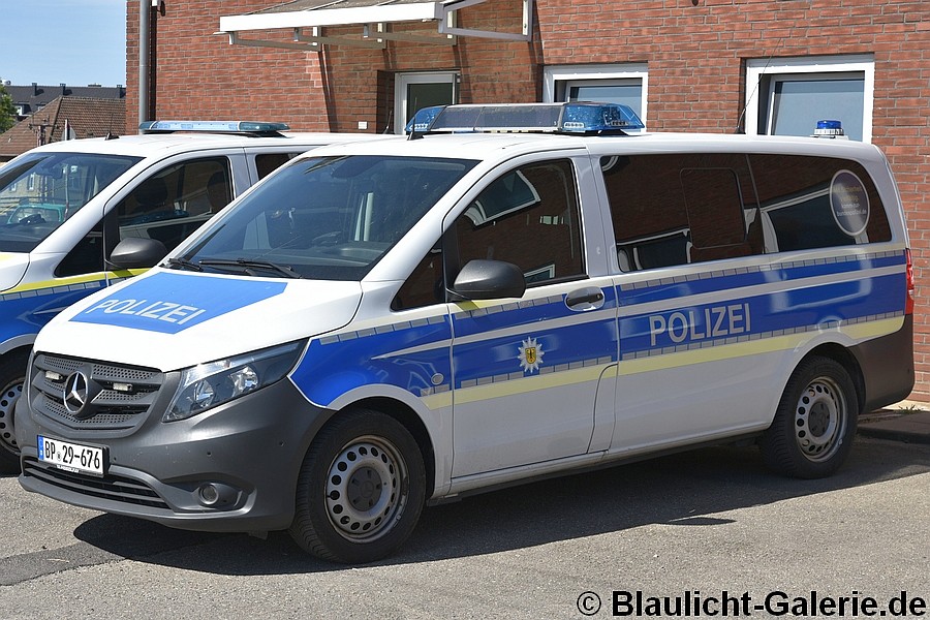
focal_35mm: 68
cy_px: 310
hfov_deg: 29.7
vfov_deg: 20.0
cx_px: 465
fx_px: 1757
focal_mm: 68
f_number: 9
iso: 200
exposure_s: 1/320
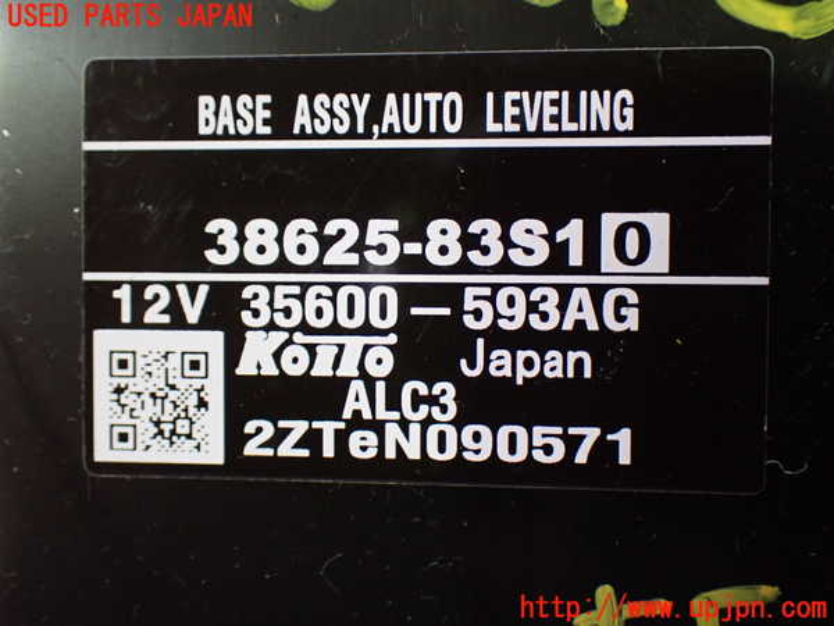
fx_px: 1060
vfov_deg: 32.9
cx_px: 417
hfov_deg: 42.9
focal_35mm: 44
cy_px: 313
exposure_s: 1/60
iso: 800
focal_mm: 7.84
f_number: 2.9
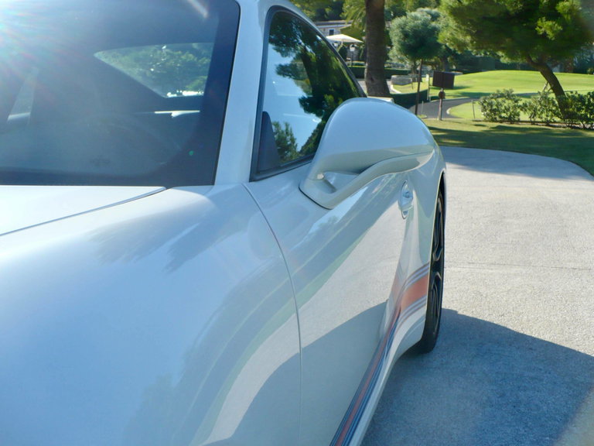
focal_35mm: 37
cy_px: 223
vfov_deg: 38.7
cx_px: 297
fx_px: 635
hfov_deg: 50.1
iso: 100
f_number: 2.8
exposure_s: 1/800
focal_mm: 6.1
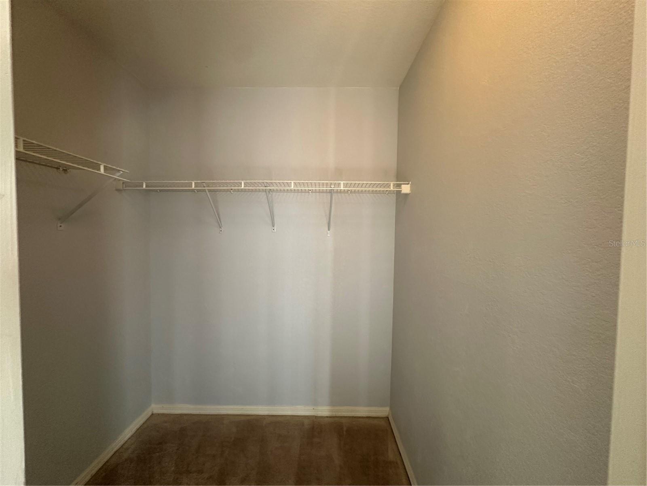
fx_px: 262
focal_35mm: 14
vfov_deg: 85.7
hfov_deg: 102.1
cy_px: 243
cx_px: 324
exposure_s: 1/60
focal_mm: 2.22
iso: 200
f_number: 2.2
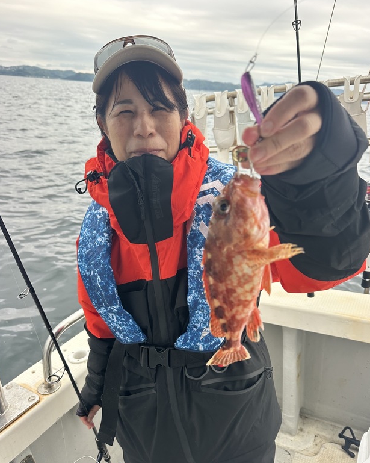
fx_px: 356
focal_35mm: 26
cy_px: 246
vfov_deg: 66.0
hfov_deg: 54.9
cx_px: 189
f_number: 1.78
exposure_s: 1/263
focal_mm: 6.86
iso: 80
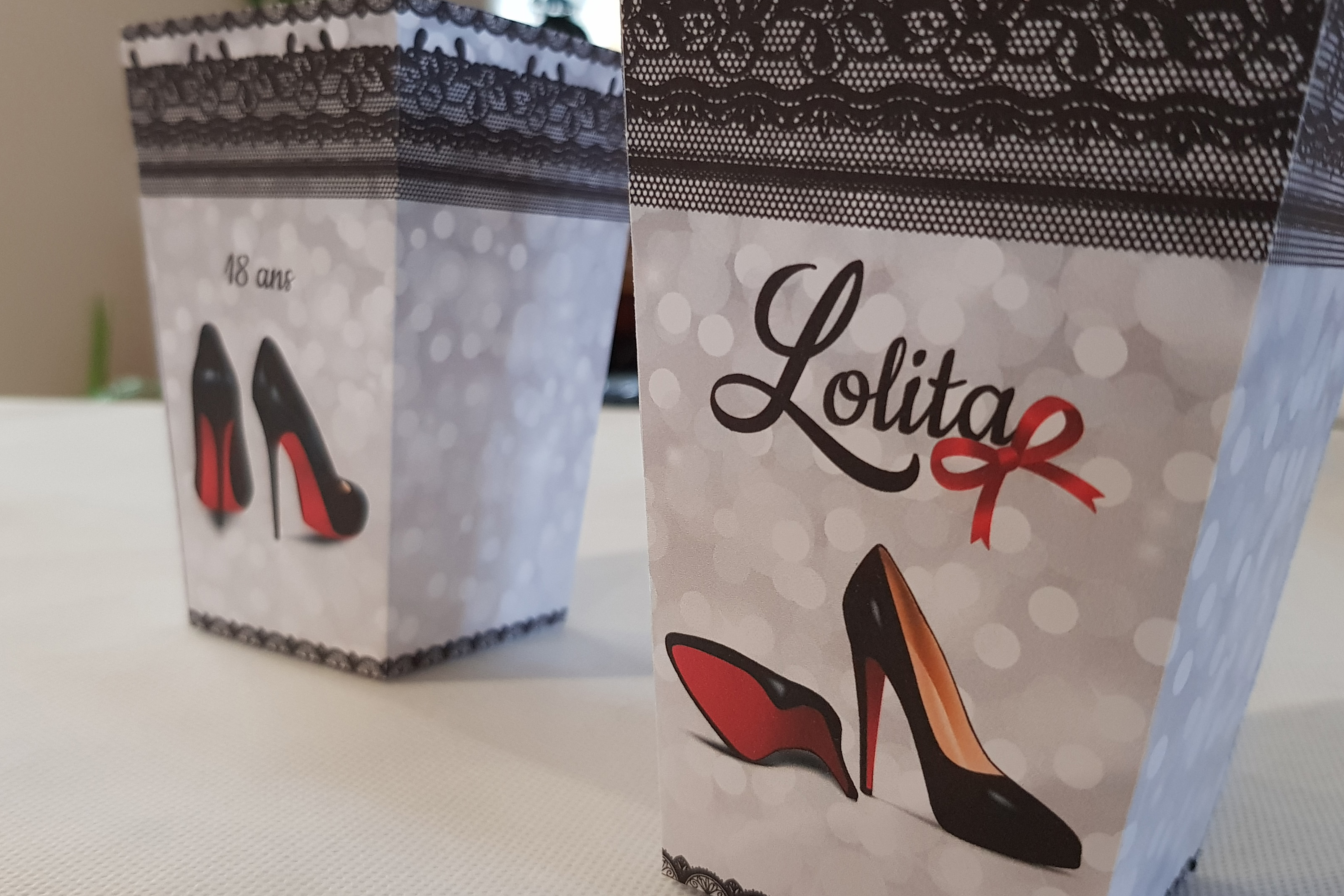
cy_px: 437
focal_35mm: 34
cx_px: 668
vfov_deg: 38.9
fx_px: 1269
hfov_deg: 55.8
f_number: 1.7
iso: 250
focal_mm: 4.3
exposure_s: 1/25
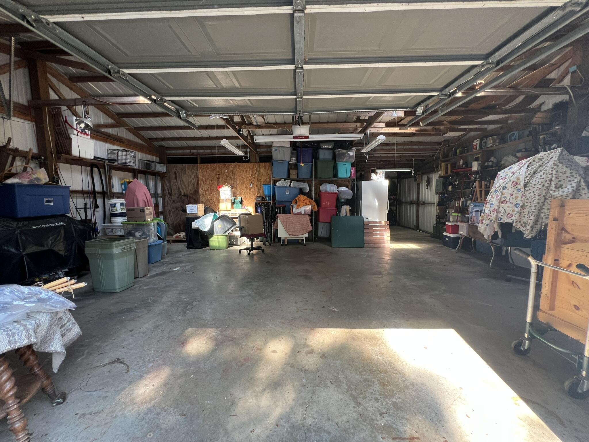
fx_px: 221
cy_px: 221
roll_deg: +0.7
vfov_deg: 89.9
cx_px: 294
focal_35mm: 13
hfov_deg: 106.2
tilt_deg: -4.8
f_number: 1.8
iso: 100
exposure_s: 1/99
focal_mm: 1.57
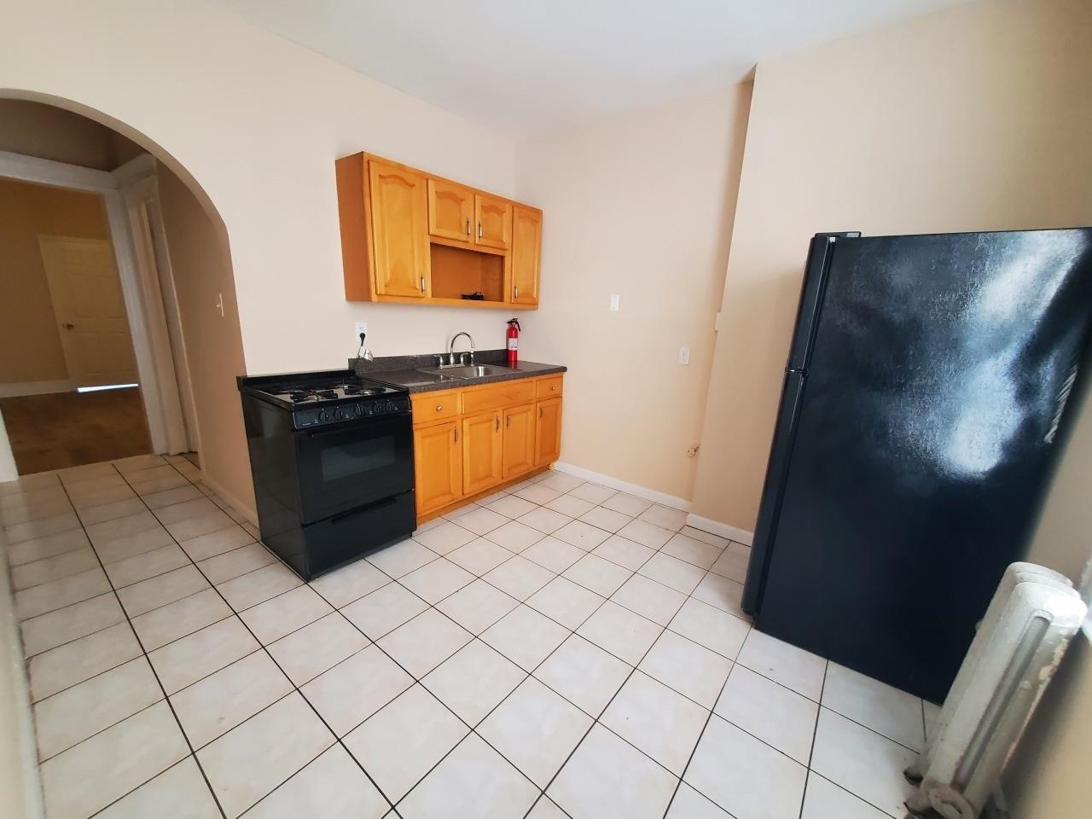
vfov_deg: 89.9
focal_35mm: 13
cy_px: 410
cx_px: 546
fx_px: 410
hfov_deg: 106.2
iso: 250
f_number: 2.2
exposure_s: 1/60
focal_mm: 1.8
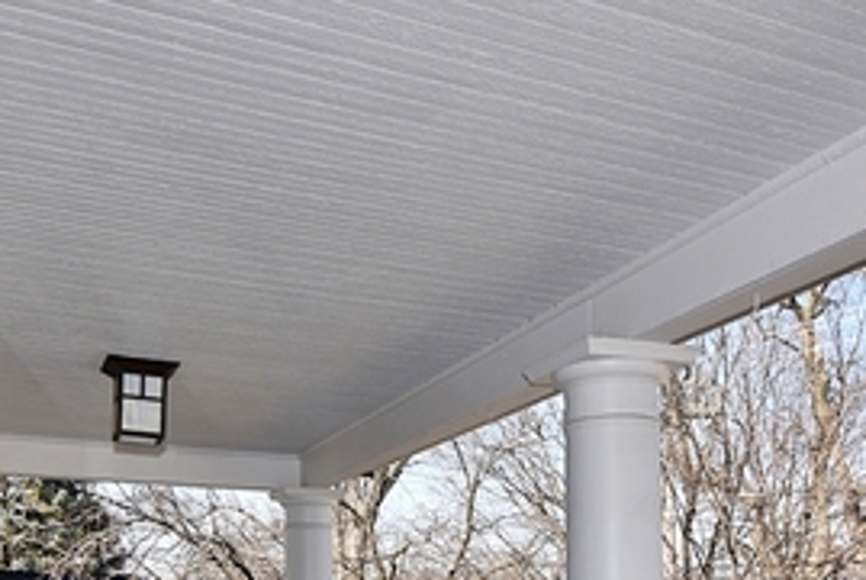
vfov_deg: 30.6
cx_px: 441
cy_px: 633
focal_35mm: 39
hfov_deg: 49.3
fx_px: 944
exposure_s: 1/200
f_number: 7.1
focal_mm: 11
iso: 100
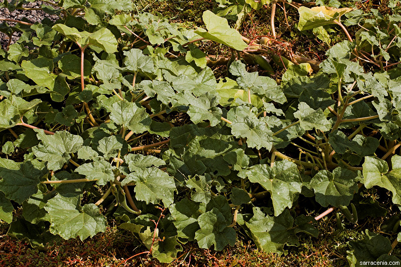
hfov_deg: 27.0
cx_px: 200
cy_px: 134
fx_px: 835
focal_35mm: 75
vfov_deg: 18.2
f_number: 22
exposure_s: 1/45
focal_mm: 50
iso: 200
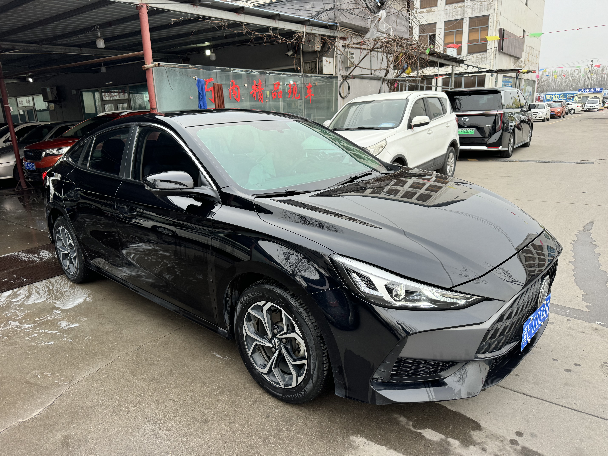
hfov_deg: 71.6
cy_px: 228
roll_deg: +1.0
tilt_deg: -14.6
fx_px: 422
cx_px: 304
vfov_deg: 56.8
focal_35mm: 24
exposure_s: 1/101
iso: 100
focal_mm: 6.76
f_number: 1.78
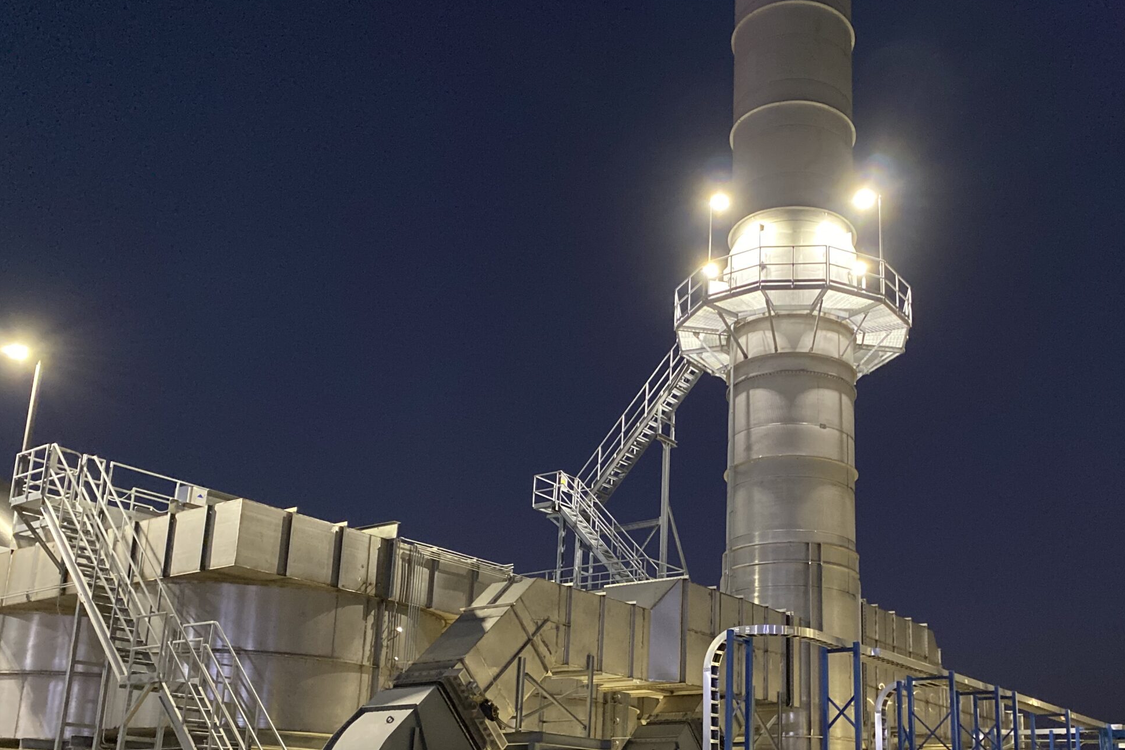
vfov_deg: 36.2
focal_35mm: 36
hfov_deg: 52.6
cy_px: 544
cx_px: 701
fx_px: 1125
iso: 800
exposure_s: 1/30
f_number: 1.8
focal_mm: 4.25
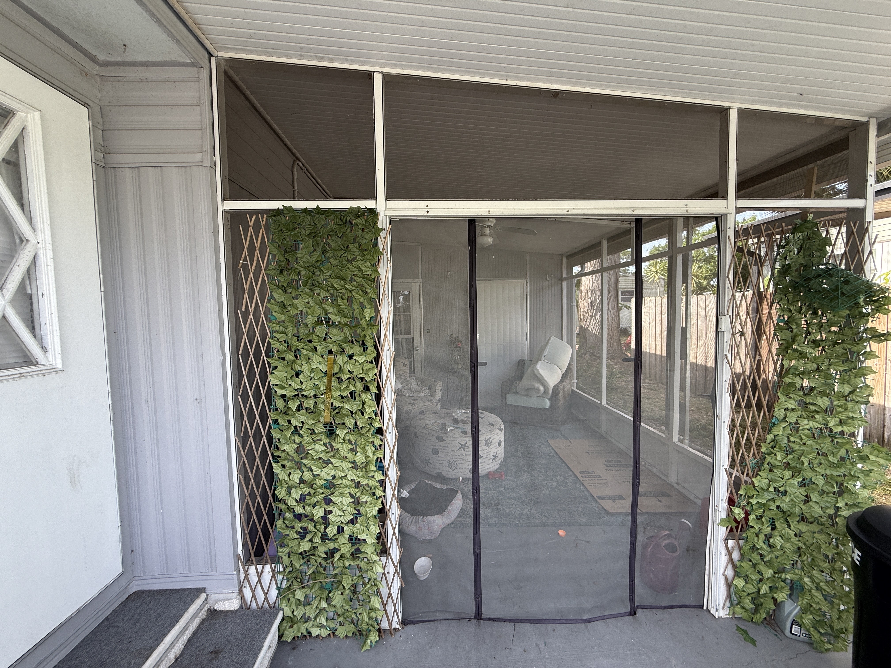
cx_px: 446
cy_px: 334
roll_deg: +1.3
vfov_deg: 85.7
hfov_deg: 102.1
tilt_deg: -2.4
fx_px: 360
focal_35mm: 14
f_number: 2.2
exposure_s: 1/117
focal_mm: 2.22
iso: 50
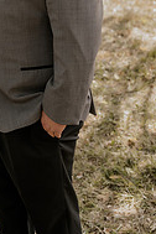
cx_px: 12
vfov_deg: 19.4
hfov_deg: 13.6
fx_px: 650
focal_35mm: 100
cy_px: -38
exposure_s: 1/400
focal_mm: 42
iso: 250
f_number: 3.5
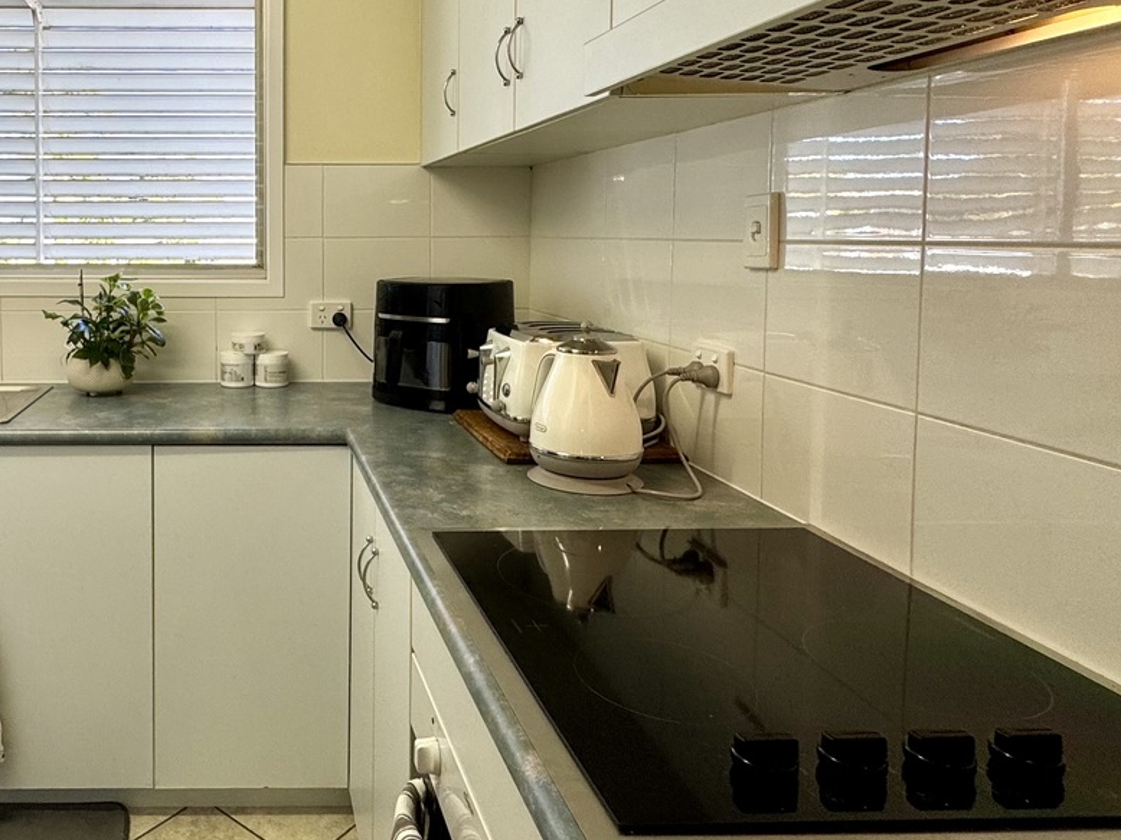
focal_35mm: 27
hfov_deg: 61.1
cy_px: 283
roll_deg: +0.2
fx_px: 874
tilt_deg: -3.1
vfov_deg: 50.4
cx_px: 258
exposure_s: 1/100
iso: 64
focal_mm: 2.22
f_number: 2.2
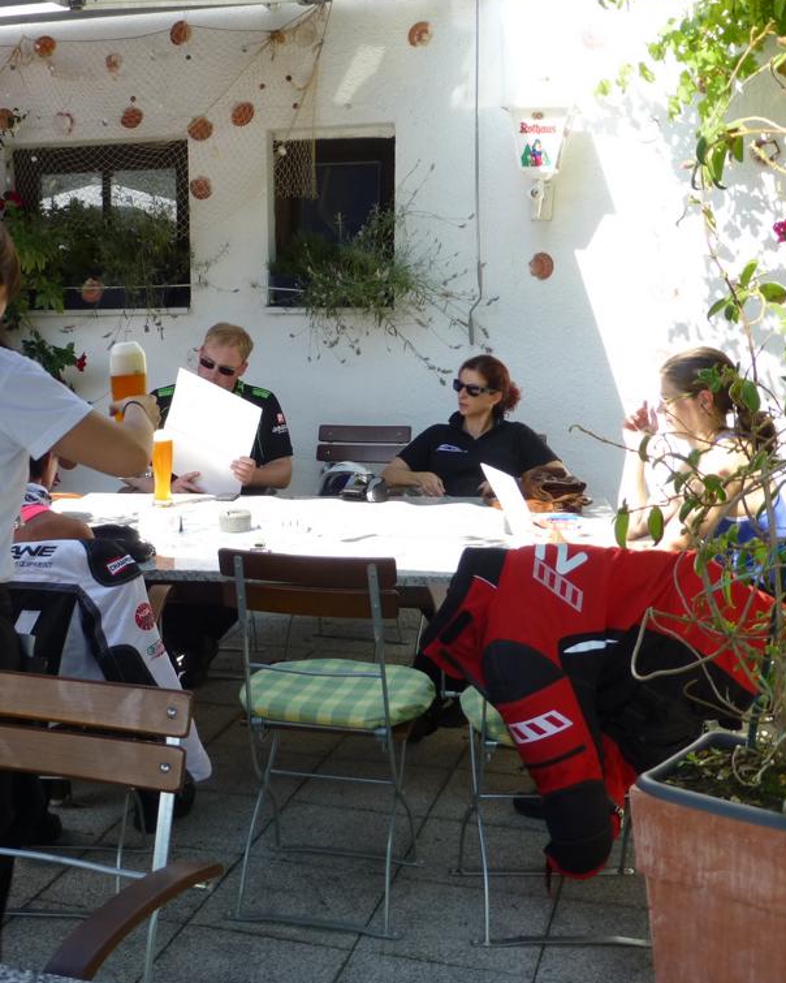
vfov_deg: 41.2
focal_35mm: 45
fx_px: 1309
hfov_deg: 32.9
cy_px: 492
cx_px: 208
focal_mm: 6.1
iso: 100
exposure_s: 1/250
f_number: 3.7
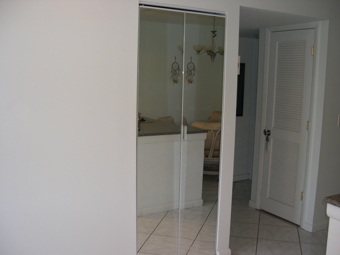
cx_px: 170
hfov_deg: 49.0
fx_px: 373
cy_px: 128
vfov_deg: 37.7
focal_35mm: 38
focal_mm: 8
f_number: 2.8
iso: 100
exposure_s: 1/30
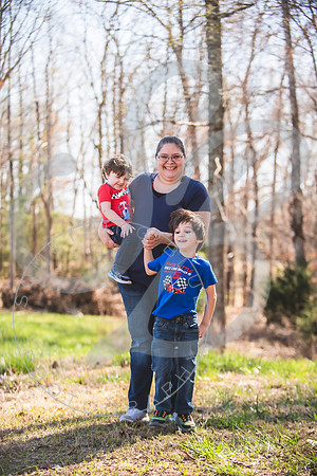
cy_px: 238
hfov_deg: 19.5
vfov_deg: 28.8
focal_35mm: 70
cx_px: 158
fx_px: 925
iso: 100
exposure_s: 1/500
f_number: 2.8
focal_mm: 70
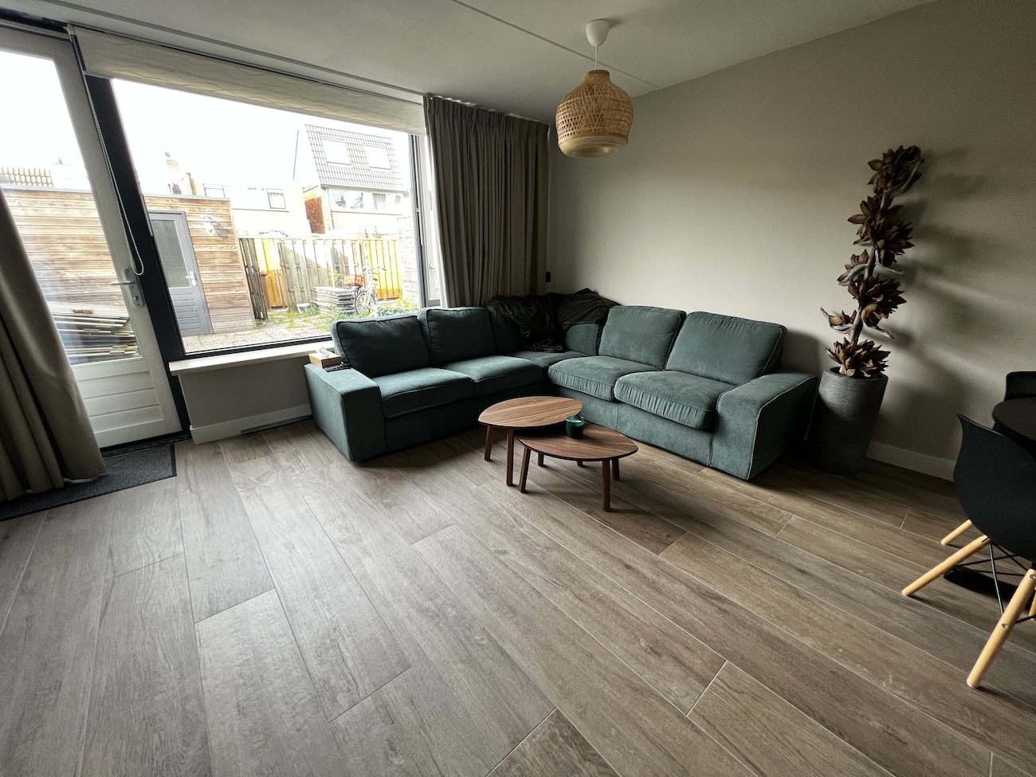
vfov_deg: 89.9
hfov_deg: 106.2
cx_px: 518
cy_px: 388
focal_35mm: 13
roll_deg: +0.3
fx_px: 389
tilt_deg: -19.0
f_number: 1.8
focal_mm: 1.57
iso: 125
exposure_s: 1/99
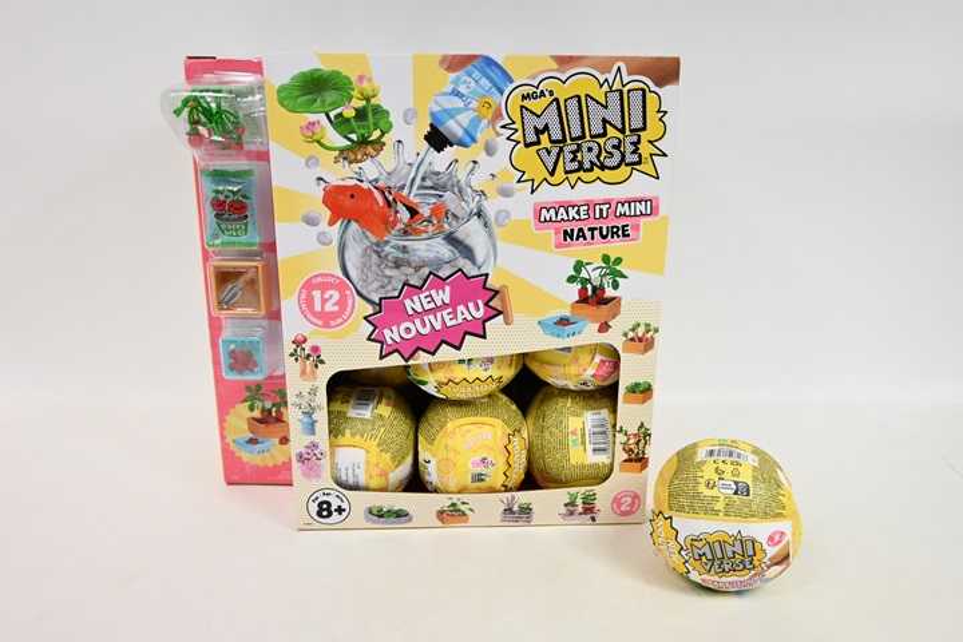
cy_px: 321
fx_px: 762
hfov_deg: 64.6
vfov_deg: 45.7
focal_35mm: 28
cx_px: 482
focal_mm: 19
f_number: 3.8
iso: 400
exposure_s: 1/250
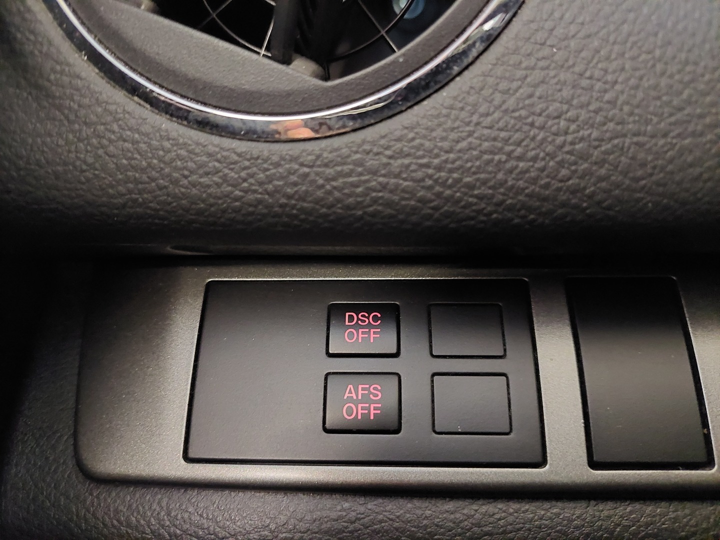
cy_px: 270
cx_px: 360
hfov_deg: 69.4
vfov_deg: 54.9
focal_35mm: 25
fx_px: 520
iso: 2000
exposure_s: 1/17
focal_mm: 5.23
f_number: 1.8
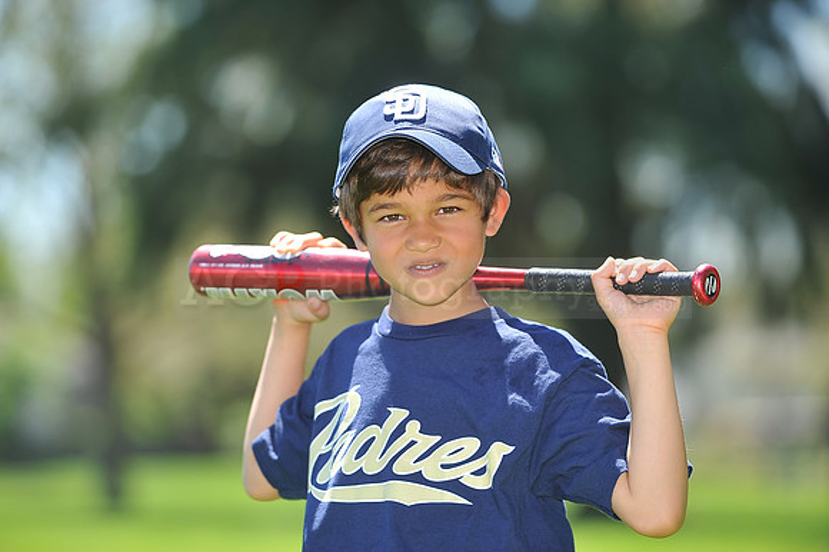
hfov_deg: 10.3
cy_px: 276
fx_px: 4603
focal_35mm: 200
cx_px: 414
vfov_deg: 6.9
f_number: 4.5
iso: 200
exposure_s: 1/500
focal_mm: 200
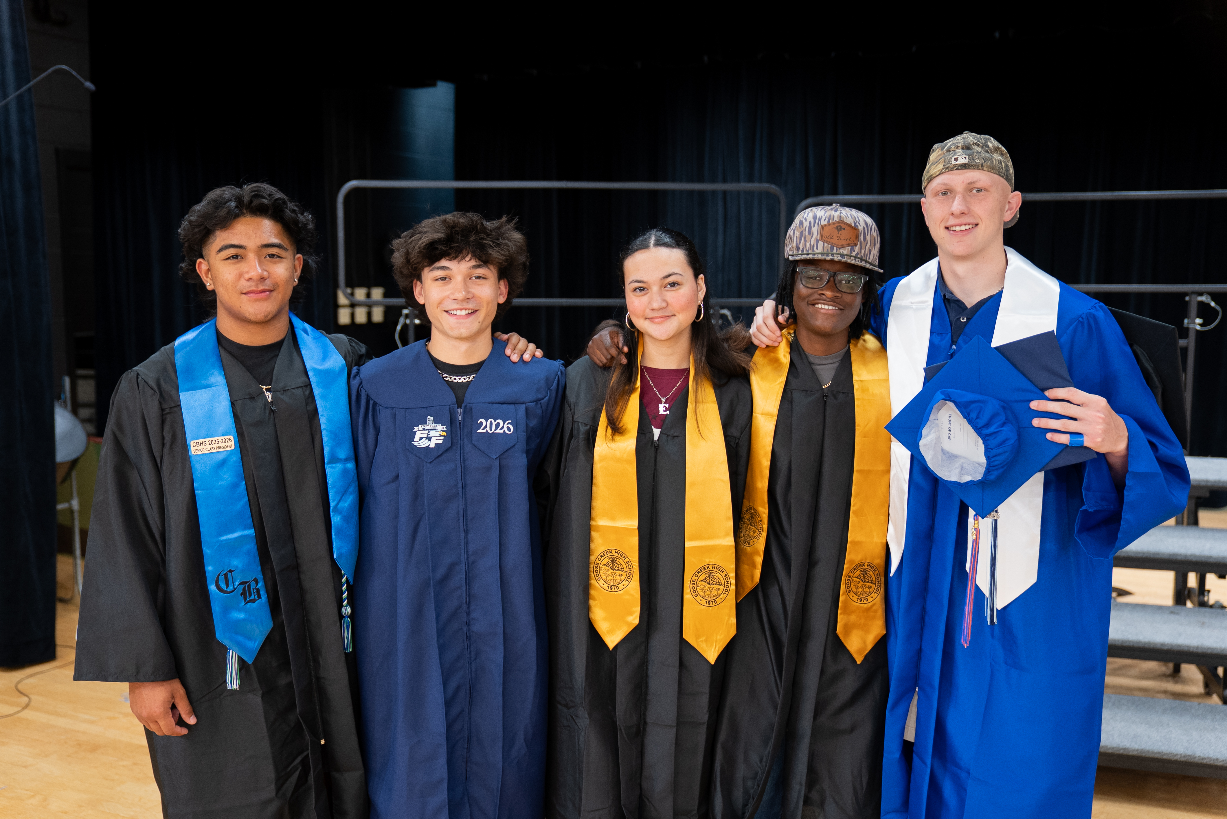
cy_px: 410
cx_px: 614
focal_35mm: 36
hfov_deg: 53.1
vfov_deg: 36.9
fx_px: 1228
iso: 640
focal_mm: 36
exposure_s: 1/100
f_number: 2.8
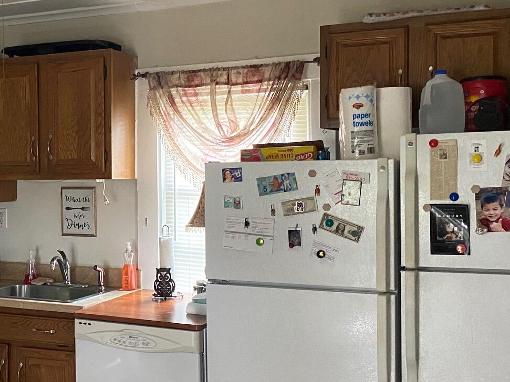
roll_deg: +0.7
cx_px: 109
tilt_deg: -1.2
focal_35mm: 54
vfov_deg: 27.0
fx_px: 795
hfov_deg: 34.6
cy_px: 188
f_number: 1.8
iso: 500
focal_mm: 4.25
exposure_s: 1/52
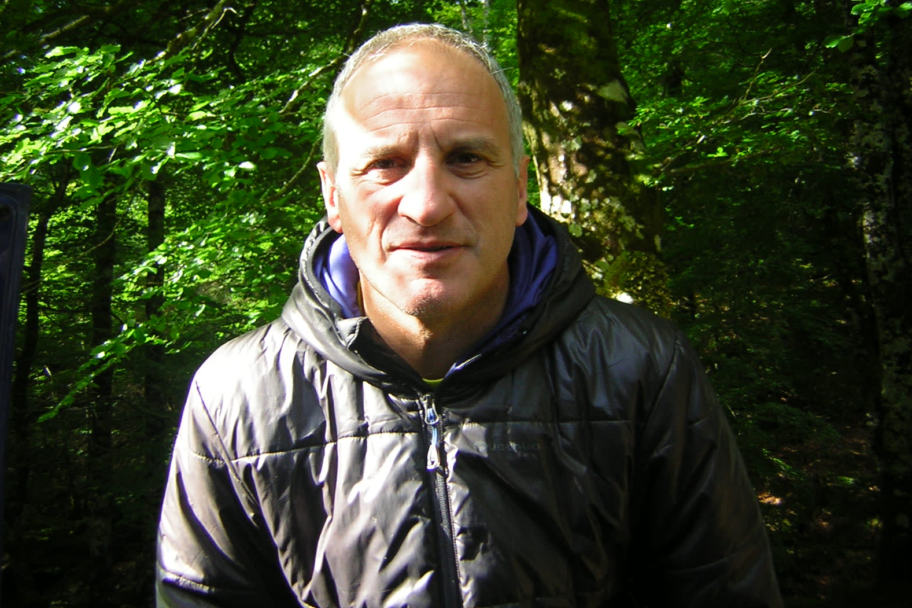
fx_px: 962
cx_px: 455
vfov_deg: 35.0
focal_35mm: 38
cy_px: 268
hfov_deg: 50.7
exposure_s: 1/103
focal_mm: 4.7
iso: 50
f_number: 2.6
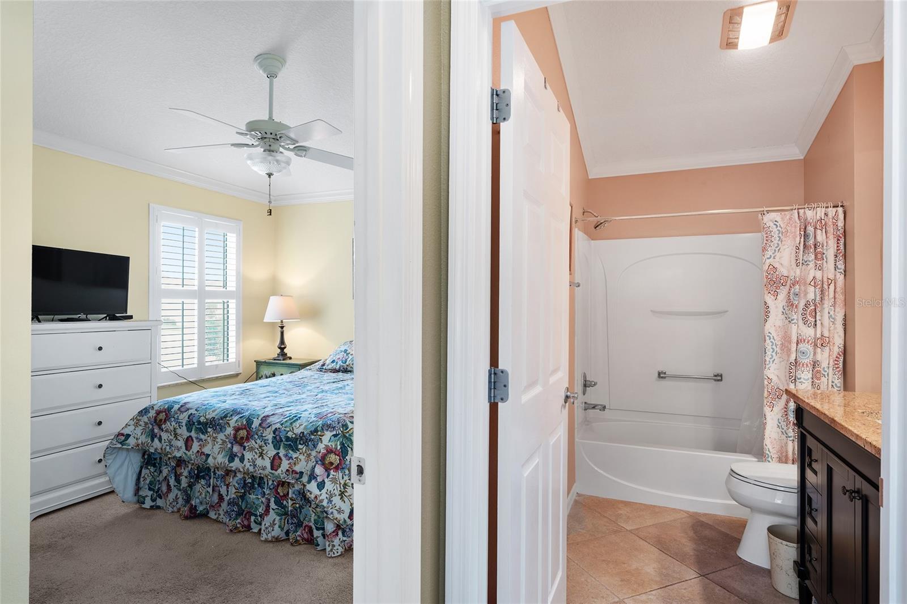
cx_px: 454
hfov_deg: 86.9
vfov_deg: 64.5
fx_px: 479
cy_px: 302
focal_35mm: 19
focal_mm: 19
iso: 100
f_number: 7.1
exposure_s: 1
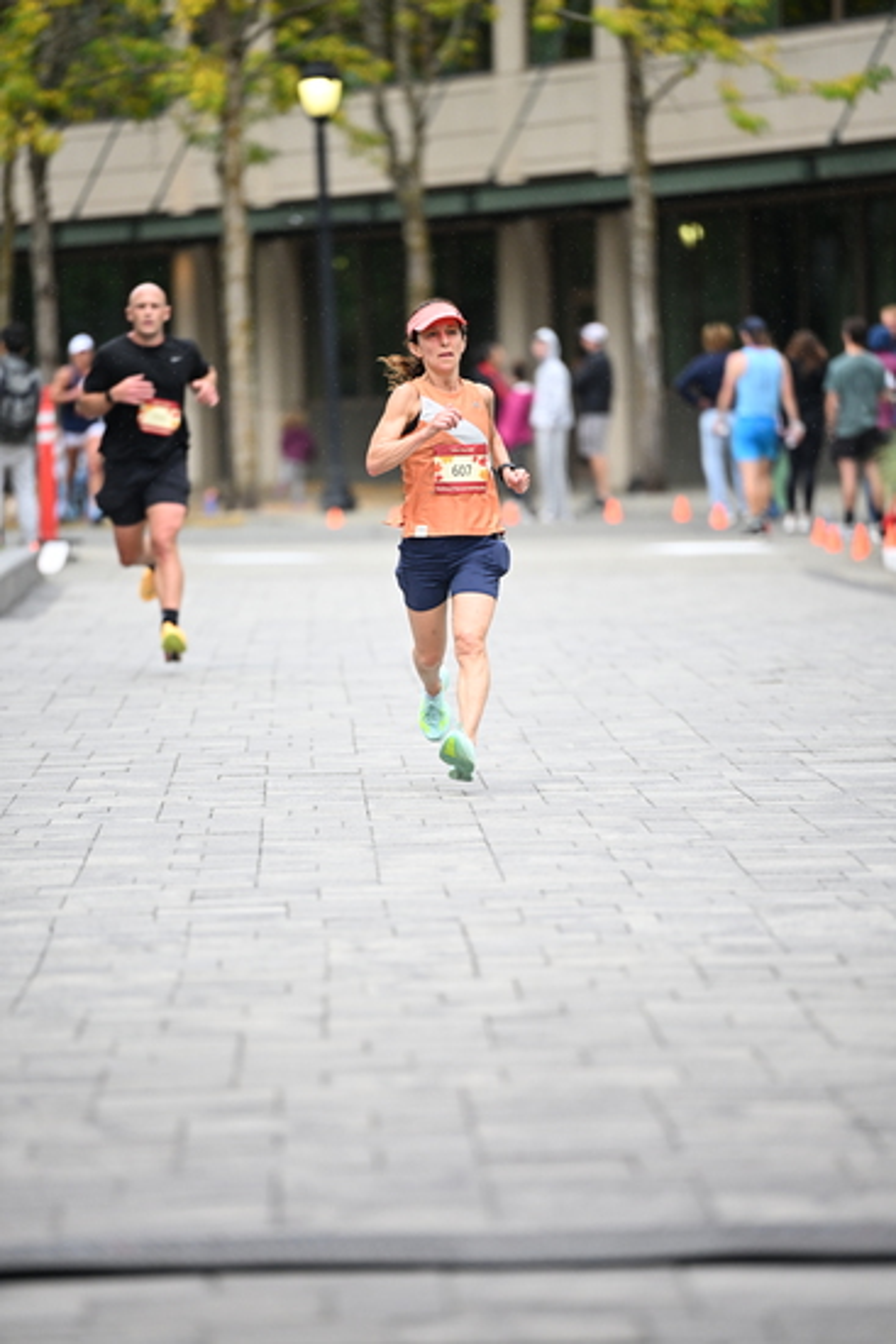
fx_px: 7461
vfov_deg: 10.3
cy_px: 672
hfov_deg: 6.9
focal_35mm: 200
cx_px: 448
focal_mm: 200
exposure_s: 1/1600
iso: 1250
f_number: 2.8
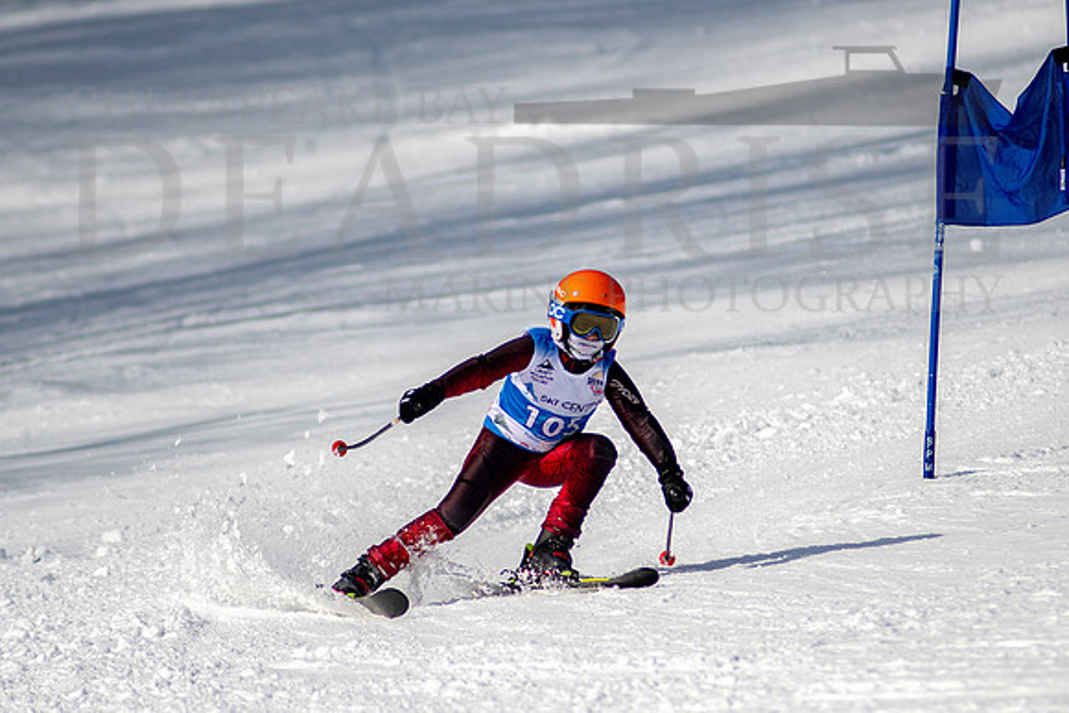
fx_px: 20073
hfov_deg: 3.1
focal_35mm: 676
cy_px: 408
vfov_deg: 2.0
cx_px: 605
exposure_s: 1/6400
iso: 100
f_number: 2.8
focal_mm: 300
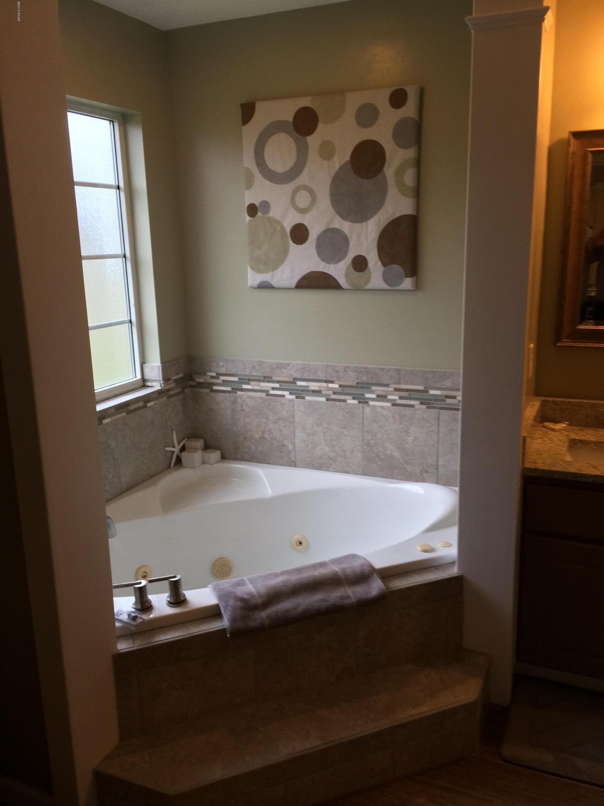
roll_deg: +1.8
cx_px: 302
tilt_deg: -12.2
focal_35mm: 29
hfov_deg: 48.2
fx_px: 675
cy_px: 403
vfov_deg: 61.7
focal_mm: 4.15
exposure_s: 1/30
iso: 64
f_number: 2.2
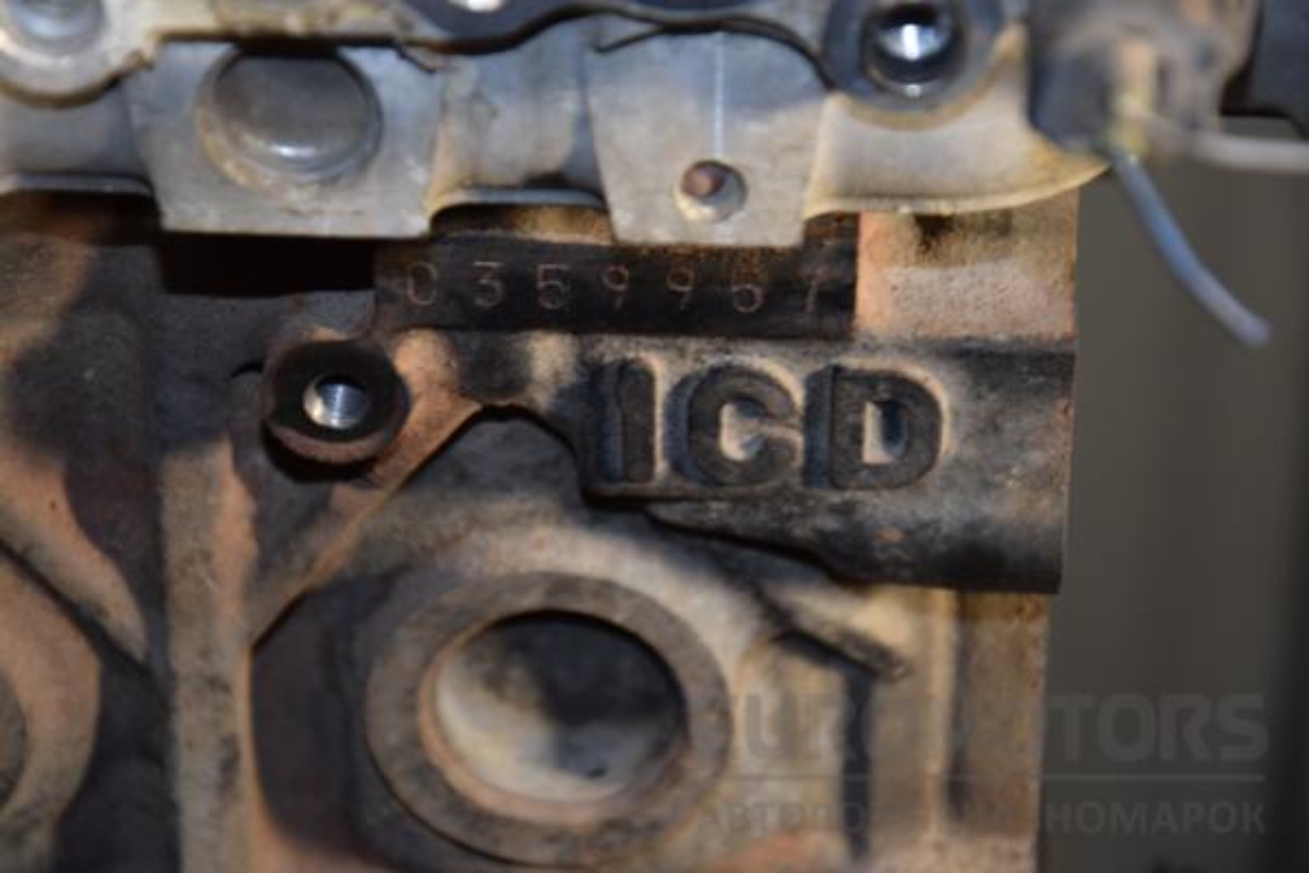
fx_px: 5726
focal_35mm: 158
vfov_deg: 8.7
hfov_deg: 13.0
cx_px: 654
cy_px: 436
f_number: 5.6
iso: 800
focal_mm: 105
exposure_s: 1/80
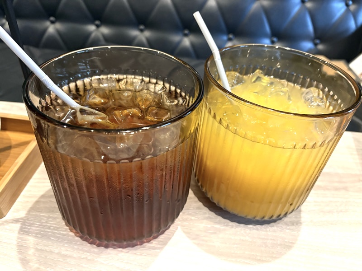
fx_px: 272
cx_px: 181
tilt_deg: -39.4
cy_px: 136
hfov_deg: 67.3
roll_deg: -5.3
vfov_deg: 53.1
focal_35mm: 26
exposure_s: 1/40
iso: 500
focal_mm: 5.96
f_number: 1.6
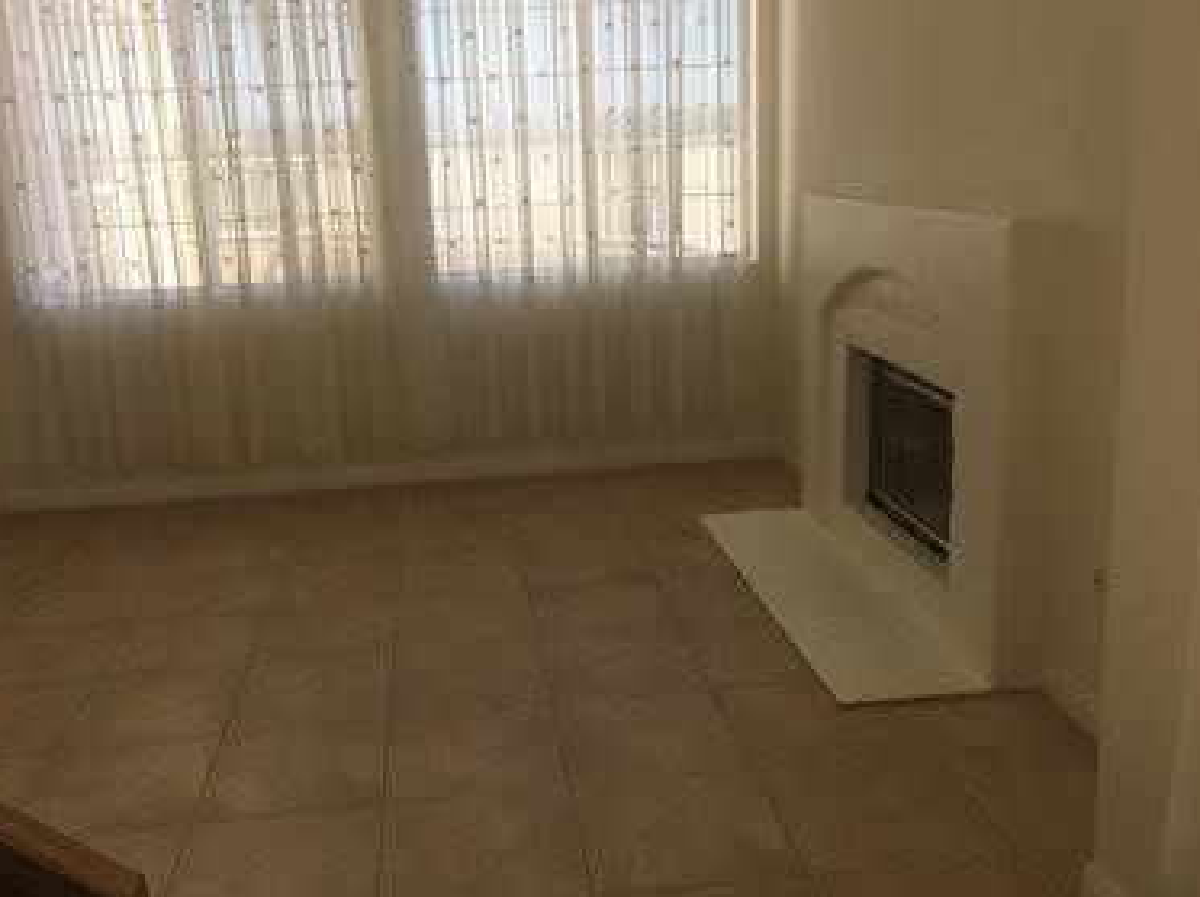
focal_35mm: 35
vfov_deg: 40.6
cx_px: 531
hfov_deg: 52.6
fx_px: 1212
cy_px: 439
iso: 32
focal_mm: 4.15
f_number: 2.2
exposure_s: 1/309
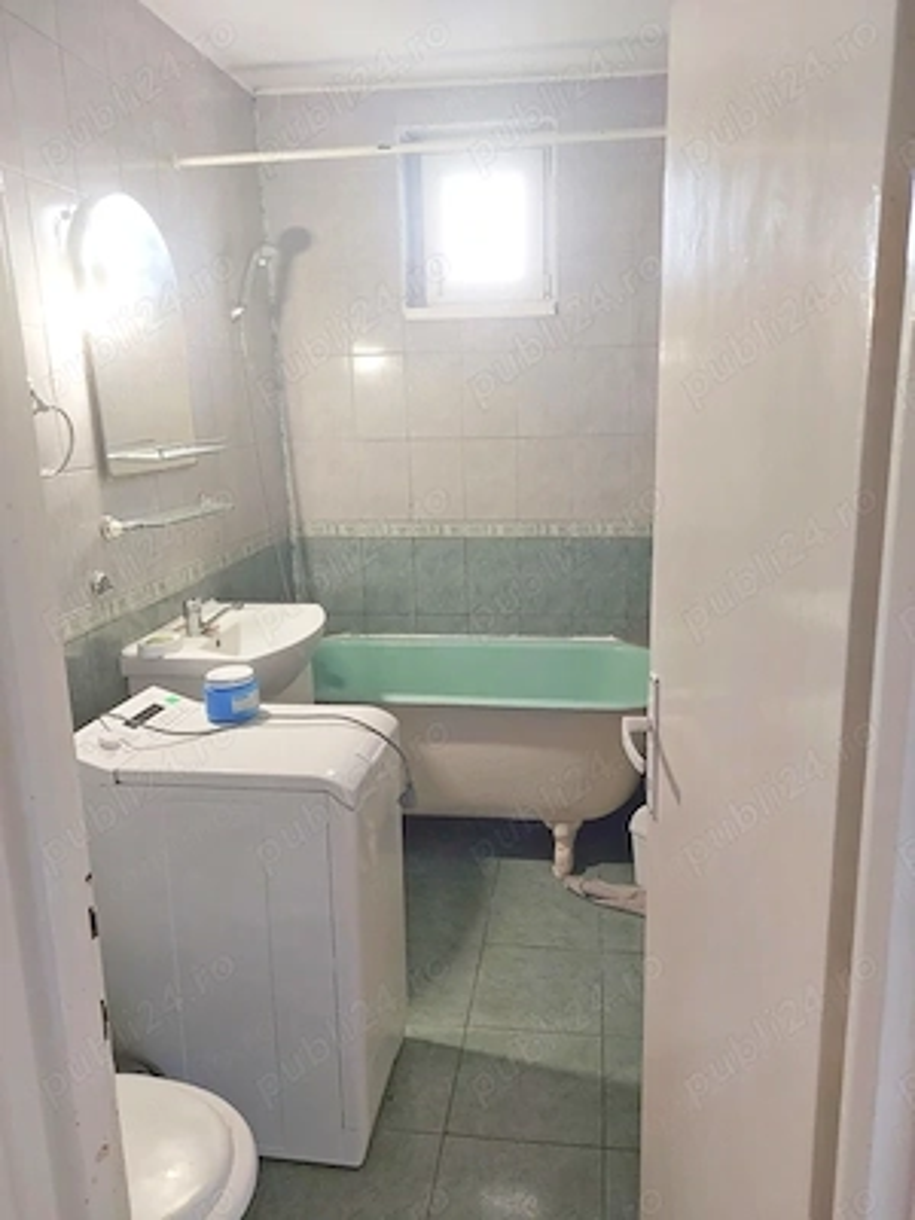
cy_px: 610
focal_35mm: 25
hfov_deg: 54.9
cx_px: 458
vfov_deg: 69.4
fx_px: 881
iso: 200
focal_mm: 5.23
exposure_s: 1/50
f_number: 1.8
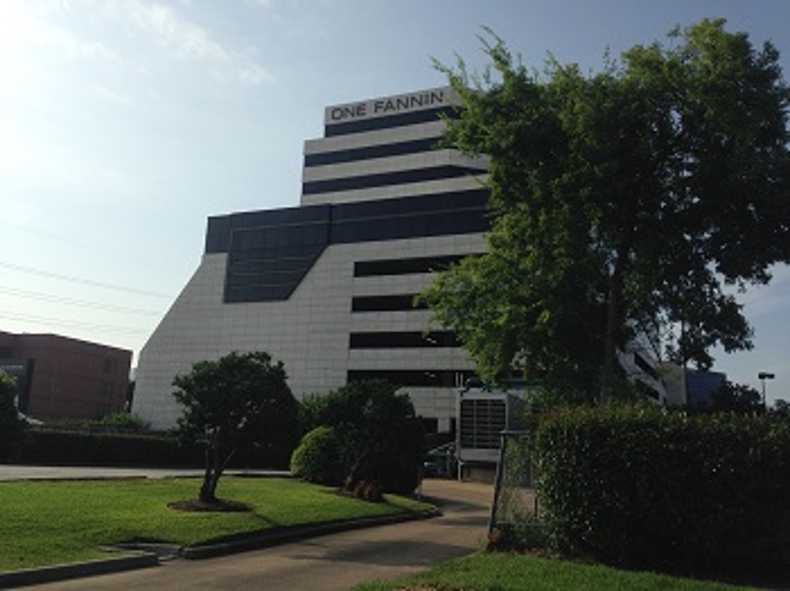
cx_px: 395
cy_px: 296
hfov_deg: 55.4
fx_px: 753
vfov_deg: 42.9
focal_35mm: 33
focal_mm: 4.12
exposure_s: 1/2584
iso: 50
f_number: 2.4
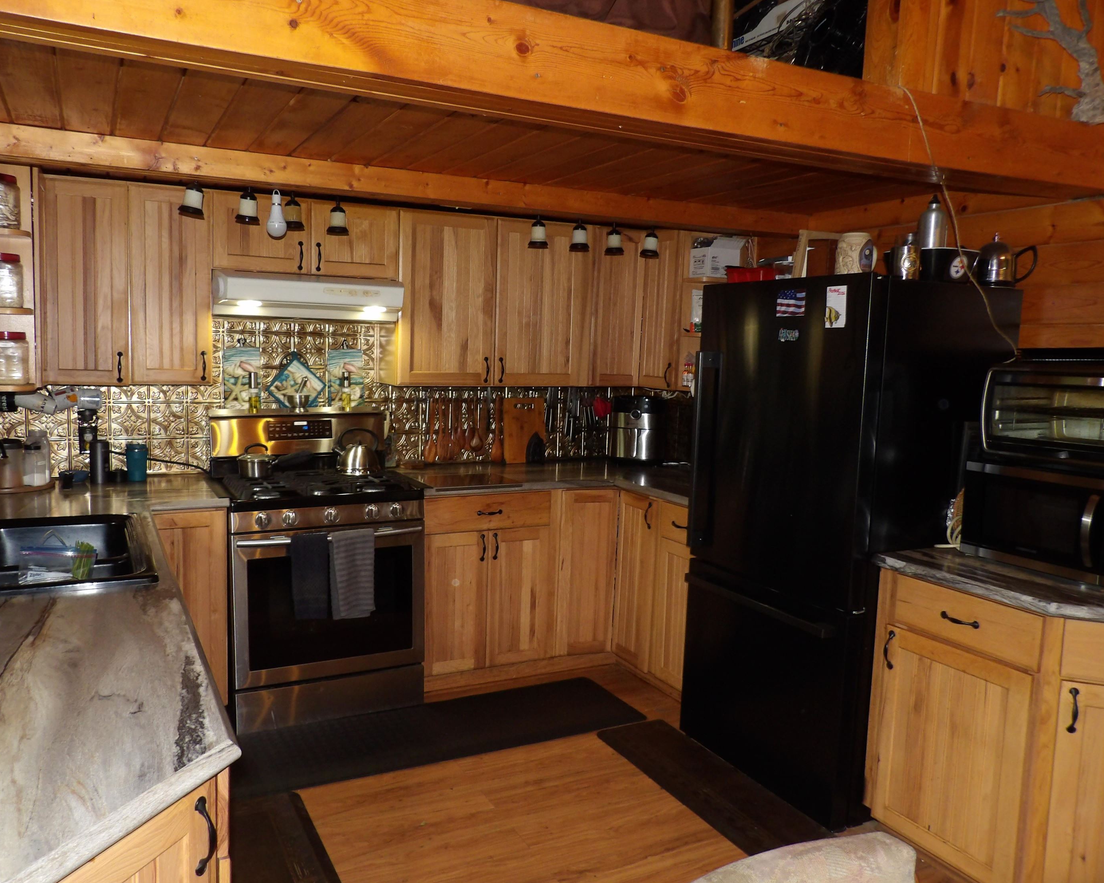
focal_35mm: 26
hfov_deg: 66.0
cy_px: 433
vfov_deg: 54.9
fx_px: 849
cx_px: 512
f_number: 3.2
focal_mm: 4.3
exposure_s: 1/20
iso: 200
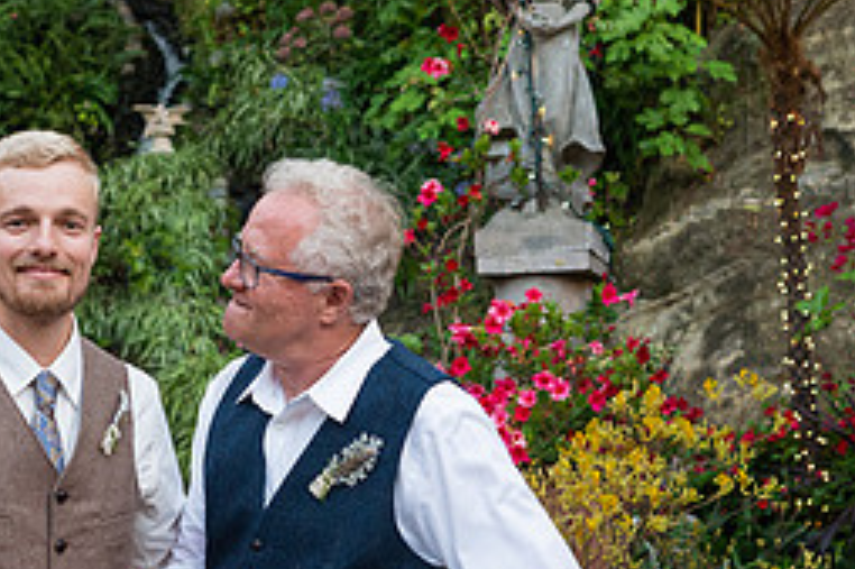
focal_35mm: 64
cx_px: 239
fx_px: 1519
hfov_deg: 31.0
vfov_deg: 21.0
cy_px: 436
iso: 500
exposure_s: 1/250
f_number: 3.2
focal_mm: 28
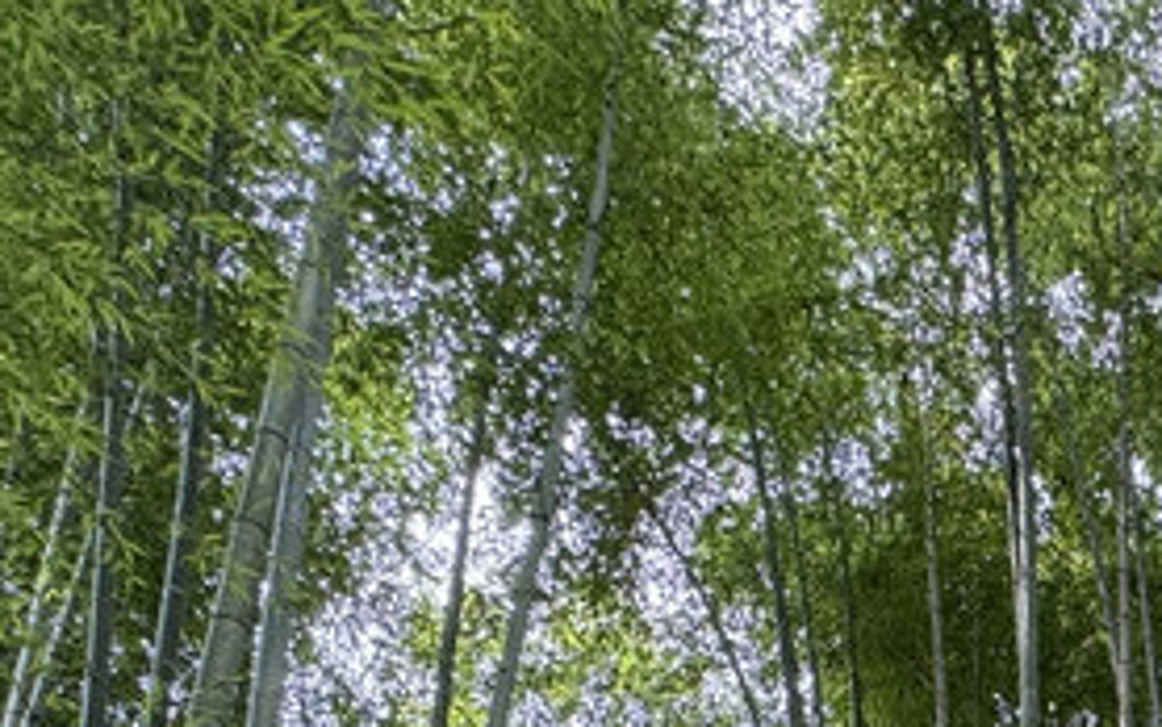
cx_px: 1200
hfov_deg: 36.9
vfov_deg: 19.2
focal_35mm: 48
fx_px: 1521
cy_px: 1364
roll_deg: +0.9
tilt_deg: +19.0
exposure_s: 1/99
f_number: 2.2
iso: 100
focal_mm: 2.22
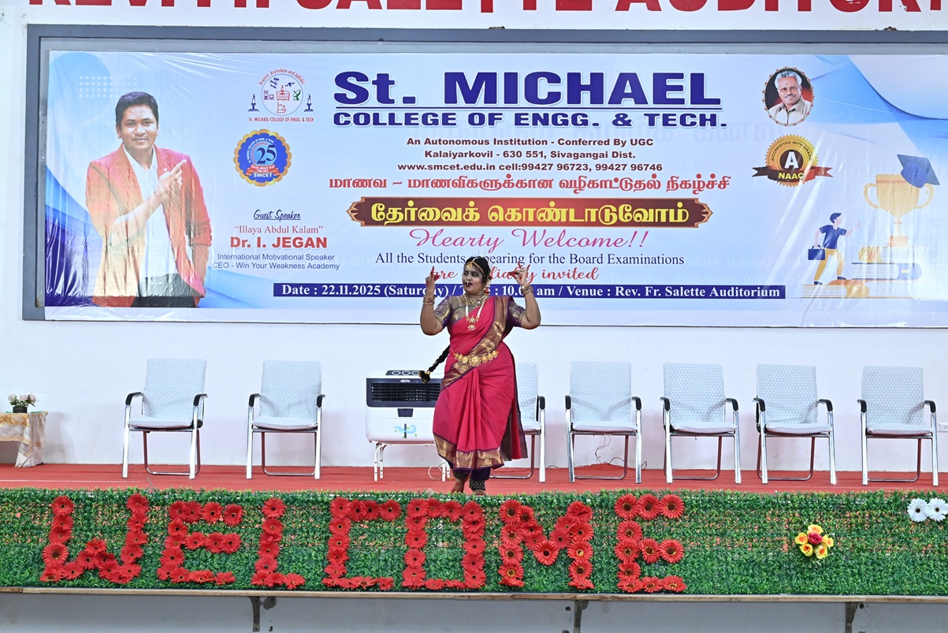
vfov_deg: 20.3
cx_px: 474
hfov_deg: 30.1
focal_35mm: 67
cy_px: 316
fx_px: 1765
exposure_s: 1/125
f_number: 9
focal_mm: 67
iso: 2500
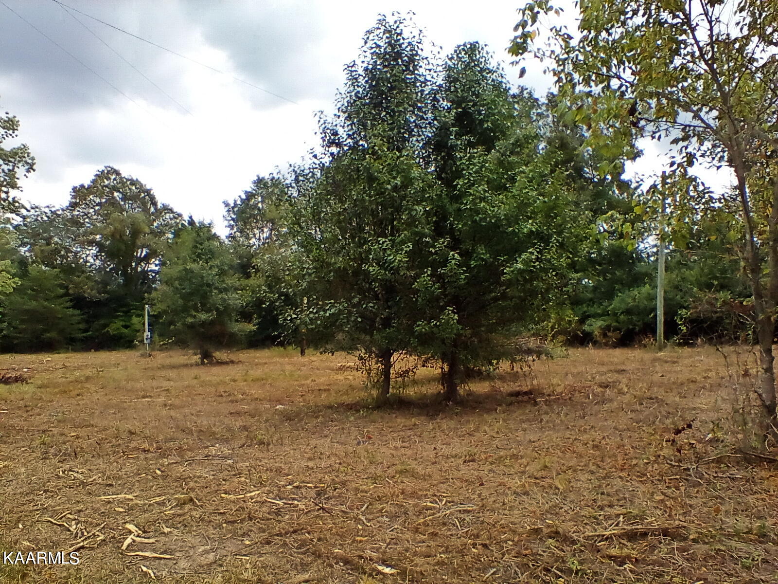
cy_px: 292
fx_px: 697
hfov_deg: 58.4
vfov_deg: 45.4
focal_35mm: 31
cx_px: 389
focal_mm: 2.38
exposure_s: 1/735
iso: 100
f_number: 2.4
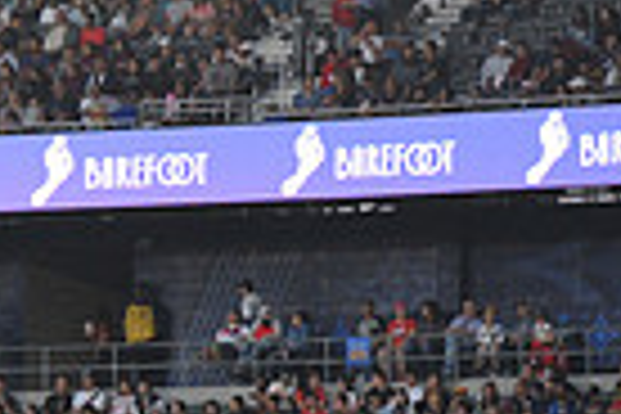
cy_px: 212
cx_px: -338
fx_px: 9056
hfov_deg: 3.9
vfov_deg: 2.6
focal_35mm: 525
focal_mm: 125
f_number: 2.8
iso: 1250
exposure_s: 1/1000
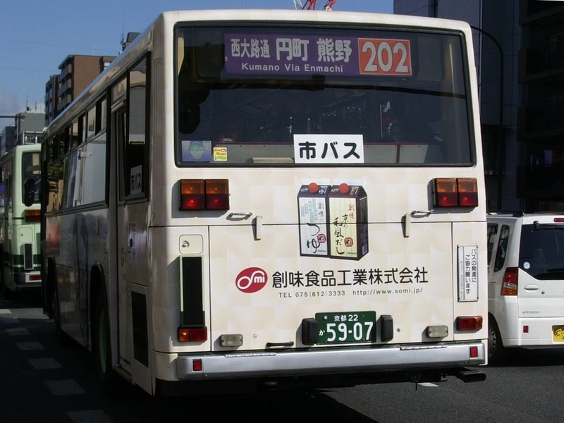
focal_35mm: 62
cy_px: 212
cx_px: 282
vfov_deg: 23.7
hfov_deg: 31.2
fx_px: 1010
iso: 50
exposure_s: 1/500
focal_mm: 10.2
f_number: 5.6
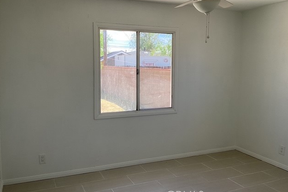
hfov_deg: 57.2
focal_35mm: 33
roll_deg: -0.9
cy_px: 91
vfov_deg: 40.0
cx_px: 146
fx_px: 264
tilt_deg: -5.9
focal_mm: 3.3
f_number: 2.4
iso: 25
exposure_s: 1/155
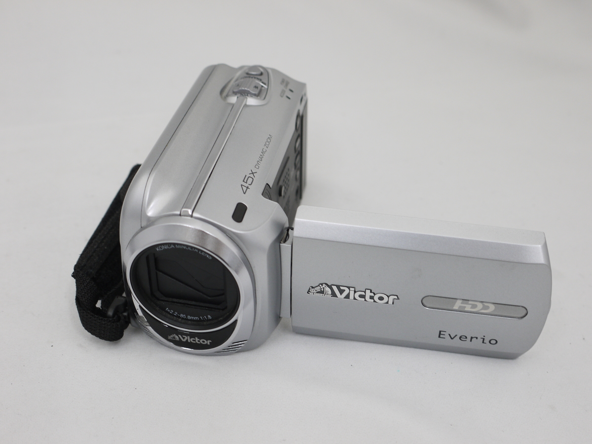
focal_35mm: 52
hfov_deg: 36.8
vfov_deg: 28.0
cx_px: 296
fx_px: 889
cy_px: 222
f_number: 5
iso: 200
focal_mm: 26
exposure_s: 1/30
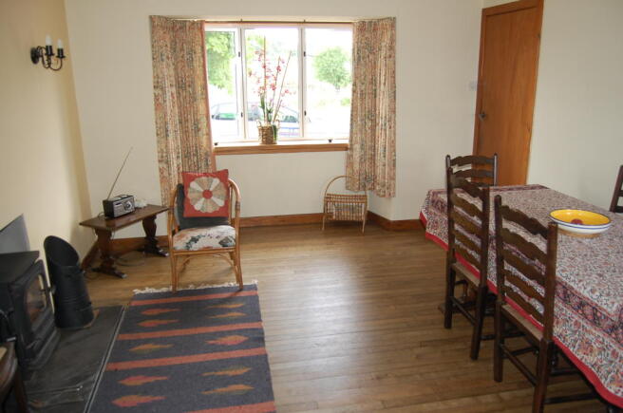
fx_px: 466
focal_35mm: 27
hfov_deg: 67.5
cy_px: 206
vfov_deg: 47.8
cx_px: 312
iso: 400
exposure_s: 1/60
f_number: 3.5
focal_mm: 18
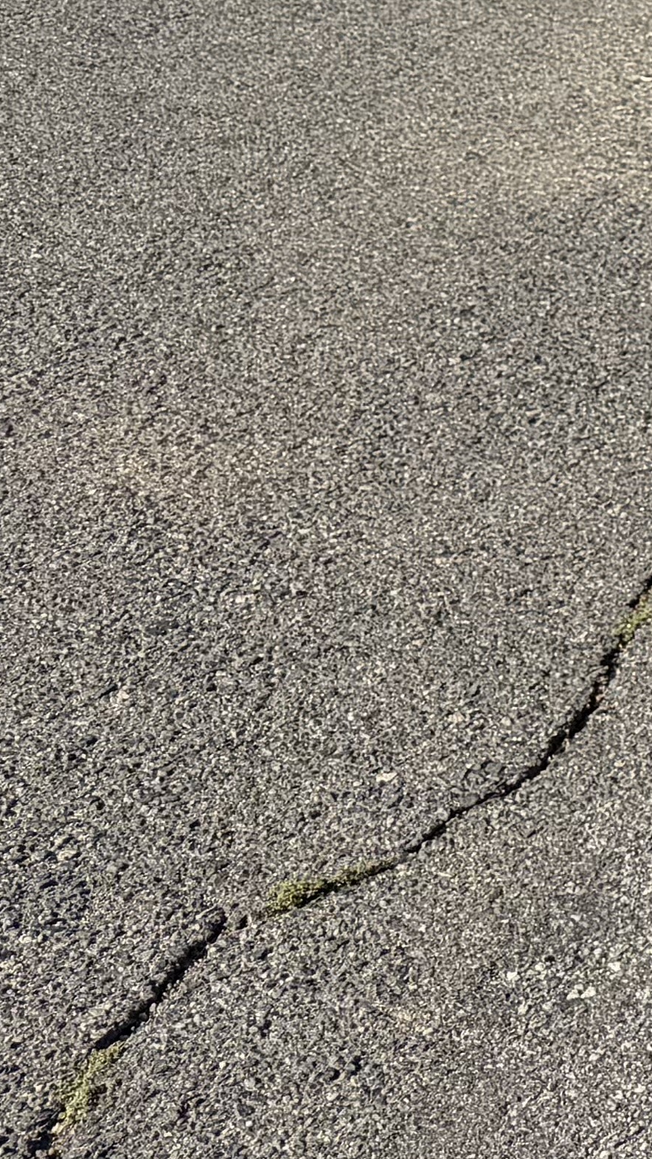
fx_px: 2920
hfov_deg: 9.7
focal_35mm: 95
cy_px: -190
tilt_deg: -11.2
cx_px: 1971
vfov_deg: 21.1
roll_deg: +0.7
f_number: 1.78
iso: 80
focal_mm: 6.76
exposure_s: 1/4405
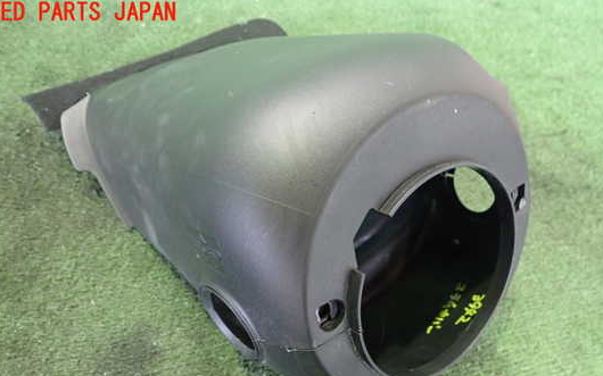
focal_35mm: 30
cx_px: 311
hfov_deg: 62.9
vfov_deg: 41.2
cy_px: 254
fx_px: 493
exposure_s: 1/30
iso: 800
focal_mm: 4.5
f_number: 2
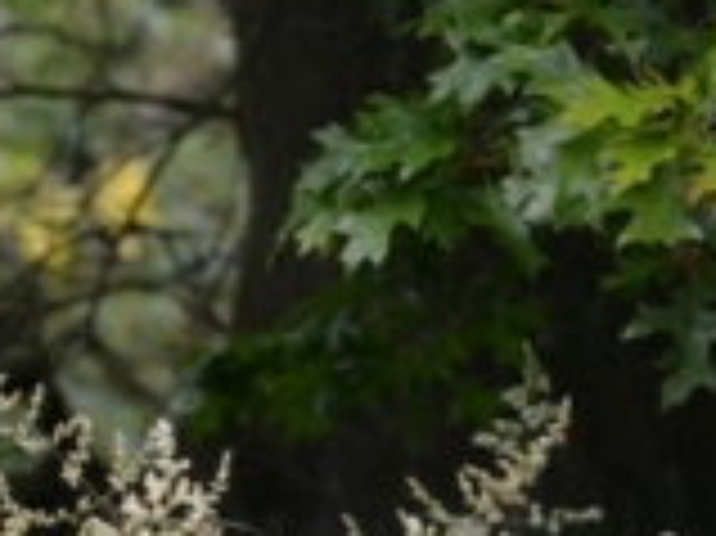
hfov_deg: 2.2
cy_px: 1090
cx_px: 338
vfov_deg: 1.6
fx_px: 18746
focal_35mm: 907
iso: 800
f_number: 5.6
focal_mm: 130
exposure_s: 1/200
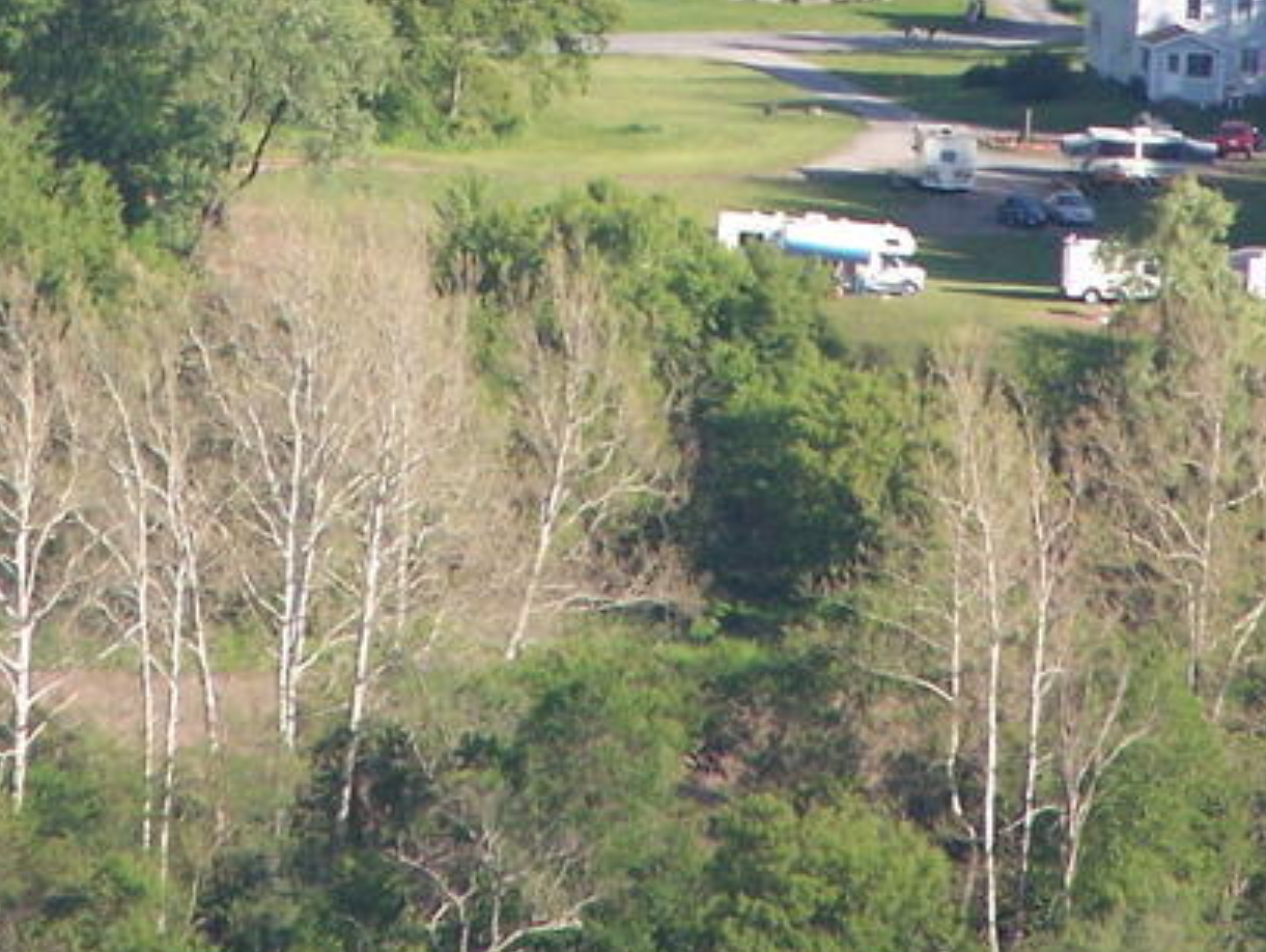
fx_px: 34958
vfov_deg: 1.6
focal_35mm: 955
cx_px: 678
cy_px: -174
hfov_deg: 2.1
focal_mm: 63
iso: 140
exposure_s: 1/320
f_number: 3.7
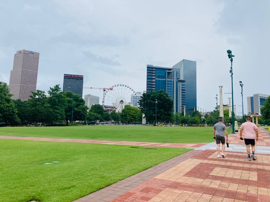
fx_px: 218
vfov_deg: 49.7
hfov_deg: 63.4
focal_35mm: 28
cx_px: 135
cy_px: 101
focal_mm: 3.99
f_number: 1.8
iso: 20
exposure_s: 1/1200
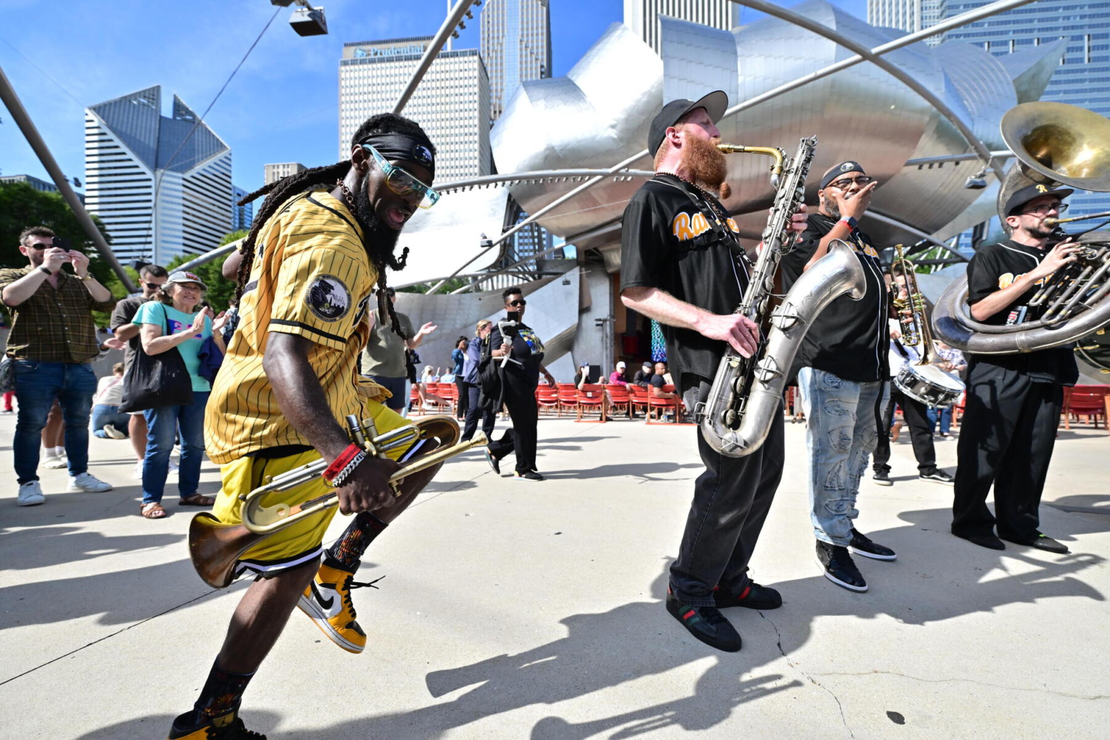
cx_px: 555
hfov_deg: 104.3
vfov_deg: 81.2
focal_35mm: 14
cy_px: 370
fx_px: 432
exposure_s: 1/8000
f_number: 4
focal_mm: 14
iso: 1600
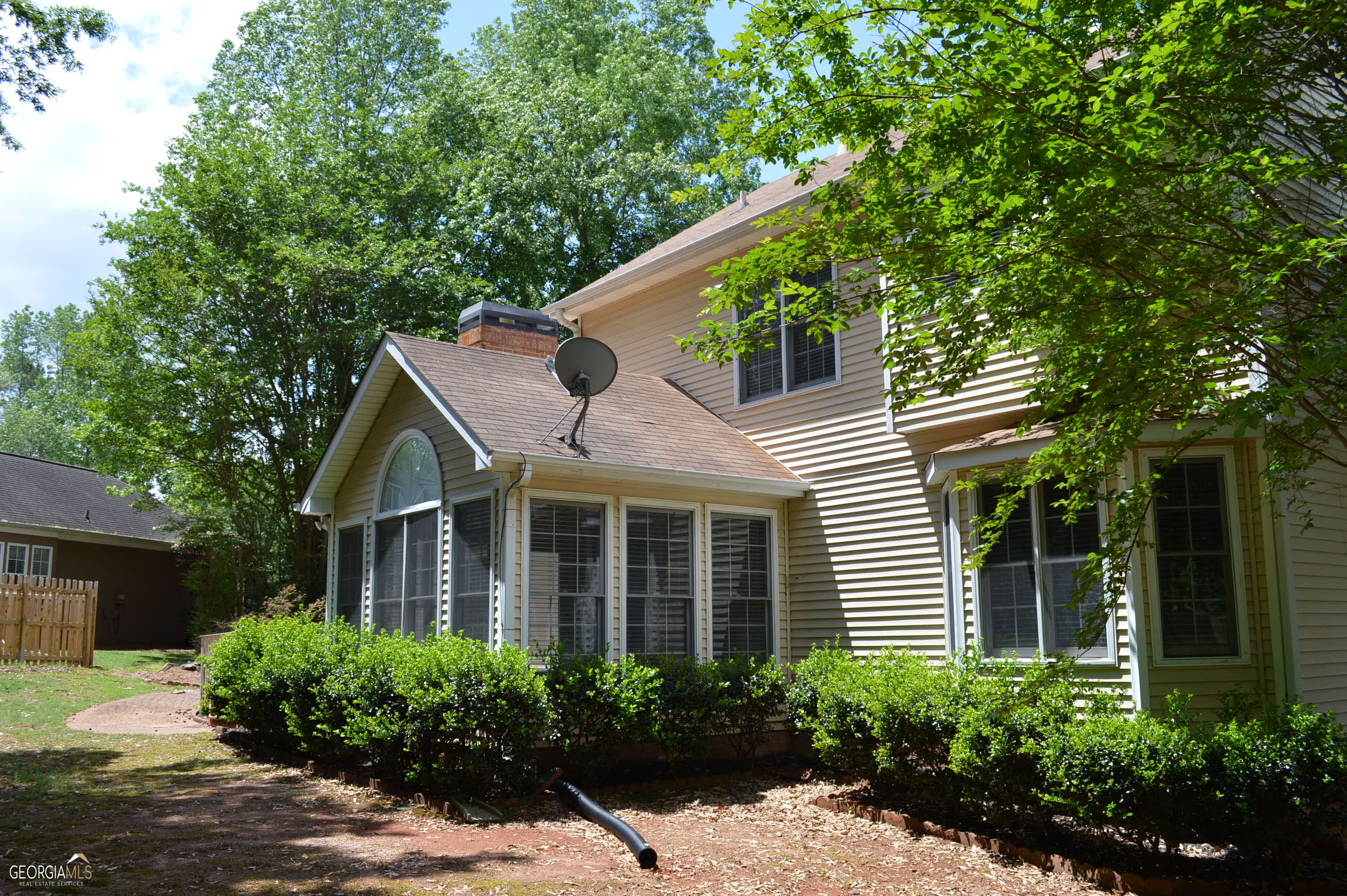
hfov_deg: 62.0
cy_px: 448
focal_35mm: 30
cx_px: 674
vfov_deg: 43.5
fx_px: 1121
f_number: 7.1
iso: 100
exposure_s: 1/200
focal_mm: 20
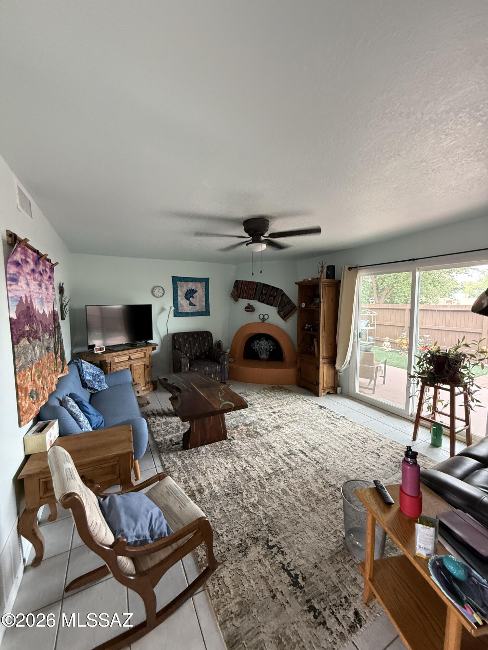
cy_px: 325
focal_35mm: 14
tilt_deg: -6.0
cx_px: 244
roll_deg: -1.5
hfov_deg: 85.7
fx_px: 263
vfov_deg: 102.1
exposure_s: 1/60
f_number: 2.2
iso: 400
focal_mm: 2.22
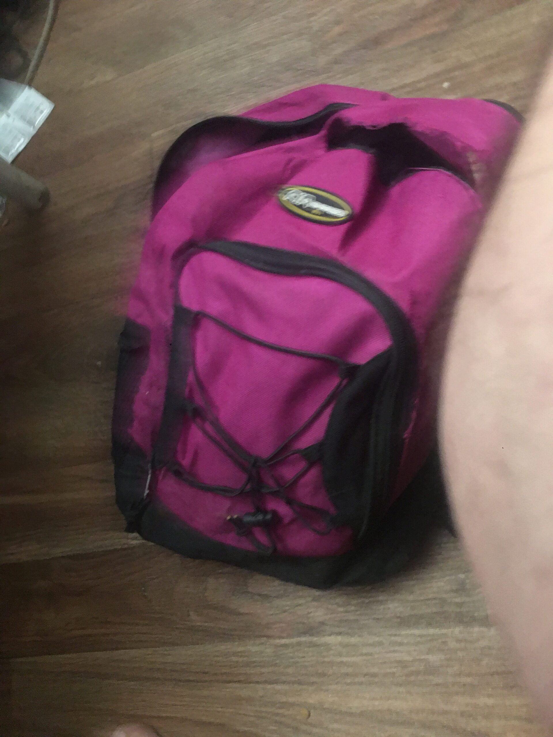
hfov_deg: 48.2
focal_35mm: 29
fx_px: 618
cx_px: 276
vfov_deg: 61.7
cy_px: 368
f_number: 2.2
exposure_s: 1/4
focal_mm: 4.15
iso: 125
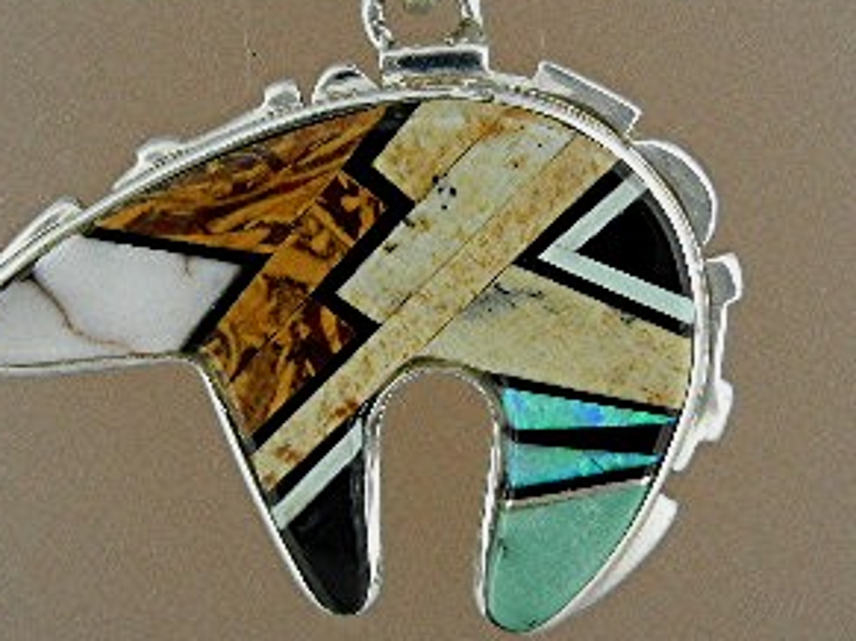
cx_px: 432
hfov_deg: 19.8
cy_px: 241
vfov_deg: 14.9
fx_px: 2447
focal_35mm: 99
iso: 400
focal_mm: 8.1
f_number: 3.8
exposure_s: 1/20.5
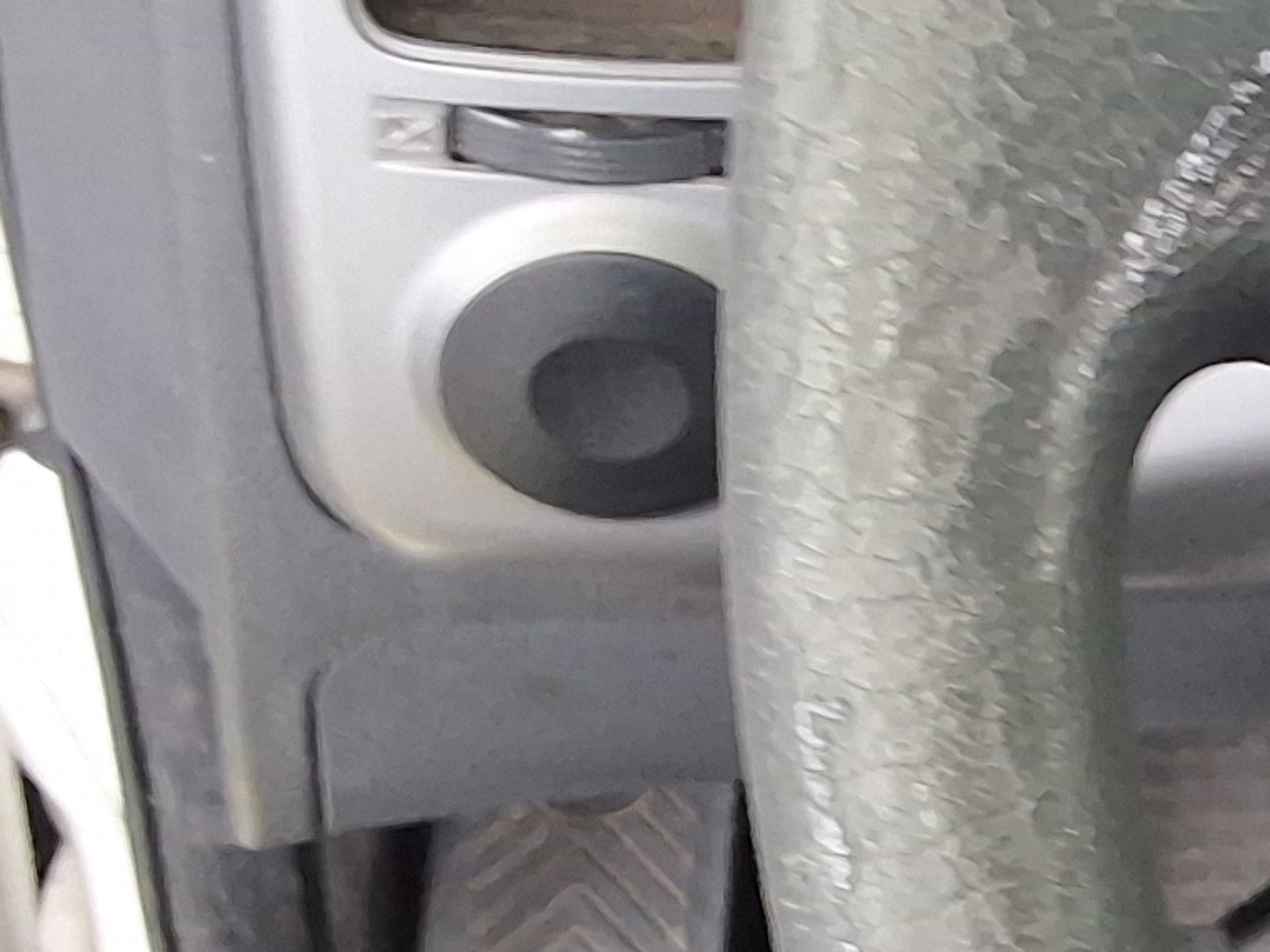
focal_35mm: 120
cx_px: 2015
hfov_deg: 15.0
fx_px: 4401
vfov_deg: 12.3
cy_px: 682
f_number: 1.9
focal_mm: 2.91
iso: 100
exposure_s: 1/40
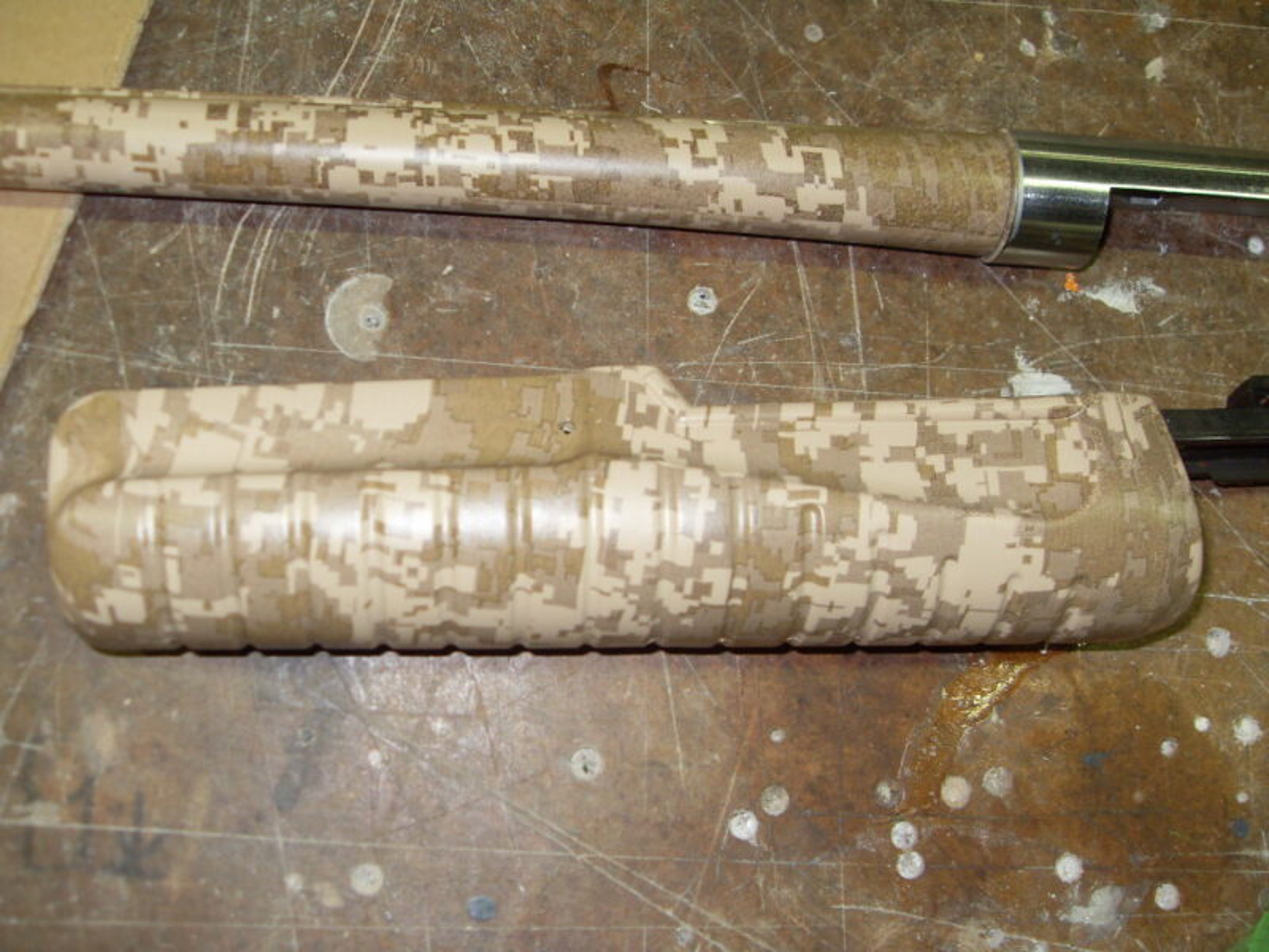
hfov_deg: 52.6
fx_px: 1283
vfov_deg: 40.7
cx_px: 634
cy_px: 476
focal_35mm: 35
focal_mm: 6.3
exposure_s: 1/45
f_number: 2.8
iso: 100
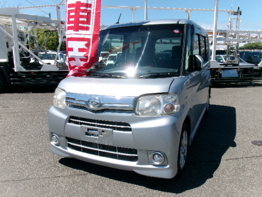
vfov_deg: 49.7
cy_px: 98
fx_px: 212
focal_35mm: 28
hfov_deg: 63.4
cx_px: 131
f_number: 10.8
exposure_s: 1/110
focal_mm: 5.1
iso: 100
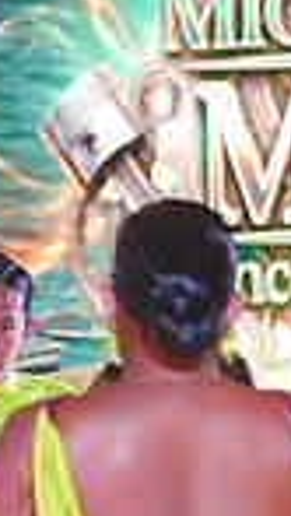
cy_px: 730
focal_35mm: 364
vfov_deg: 5.9
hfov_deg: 3.3
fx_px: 4979
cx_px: 121
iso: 5000
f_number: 3.5
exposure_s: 1/500
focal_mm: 88
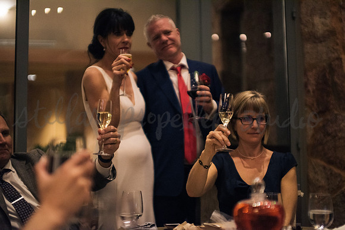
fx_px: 479
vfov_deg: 27.0
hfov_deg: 39.6
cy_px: 115
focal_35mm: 50
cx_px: 172
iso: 3200
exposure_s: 1/100
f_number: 1.4
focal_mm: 50
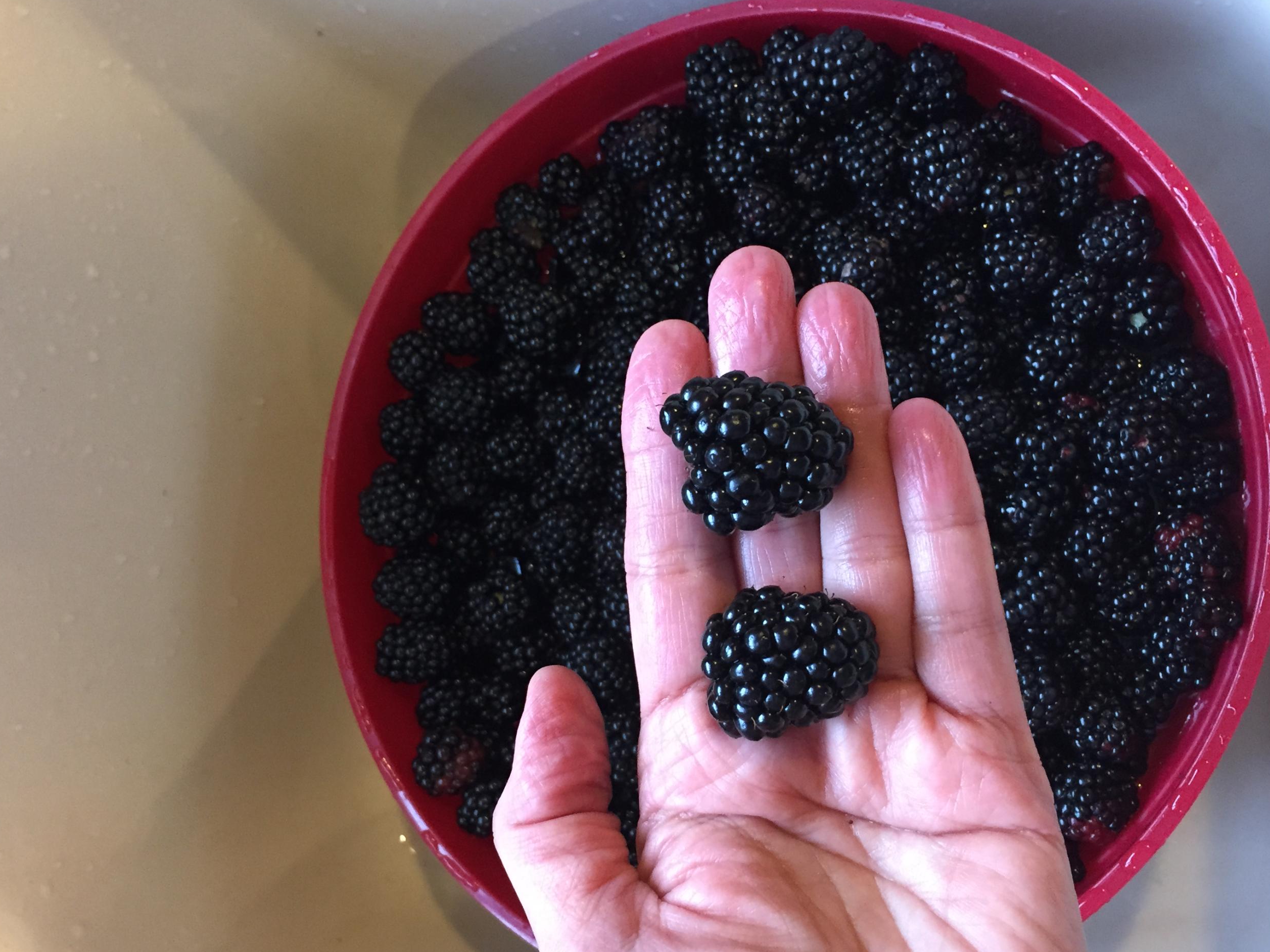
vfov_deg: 40.7
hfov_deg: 52.5
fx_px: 1284
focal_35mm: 35
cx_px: 702
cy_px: 503
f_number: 2.2
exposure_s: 1/30
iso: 160
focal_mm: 4.15
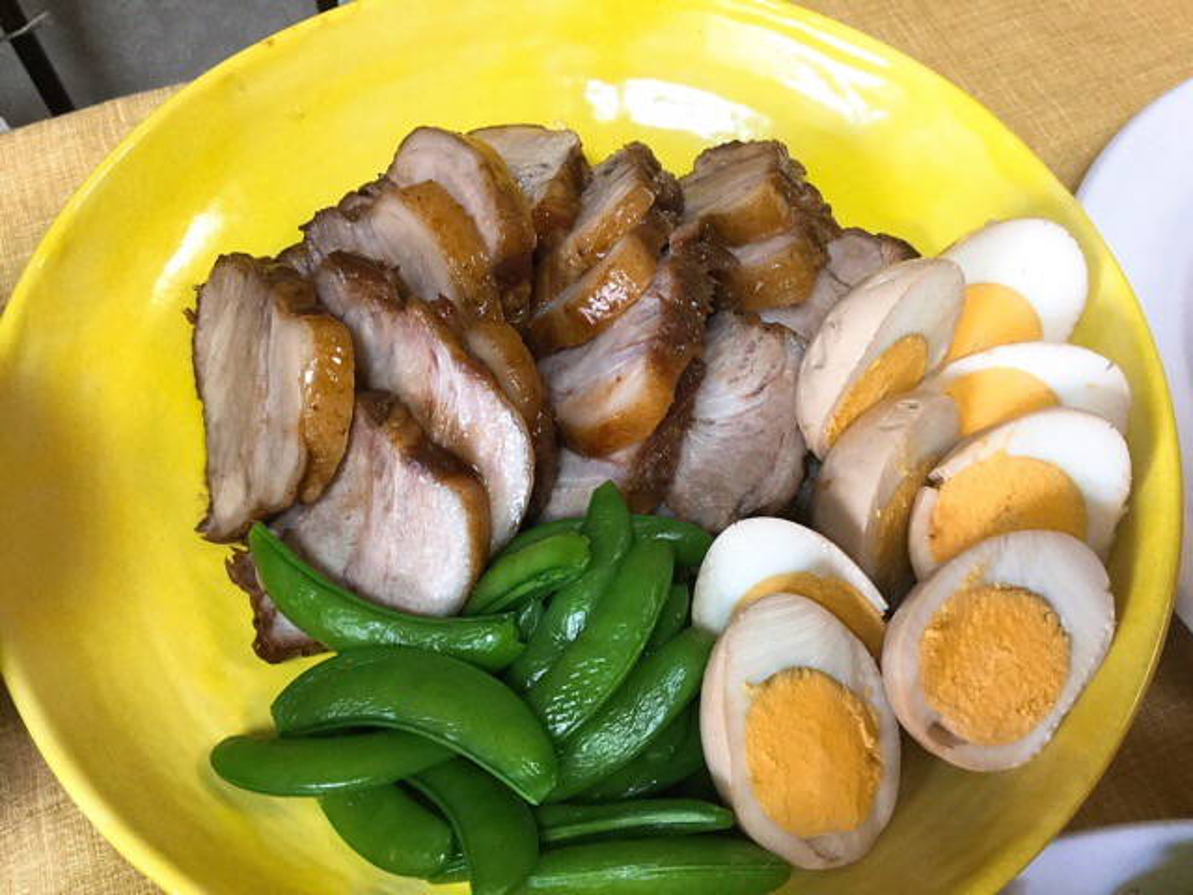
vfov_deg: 45.4
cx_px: 596
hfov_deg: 58.4
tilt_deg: -62.0
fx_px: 1068
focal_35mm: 31
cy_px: 448
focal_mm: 3.3
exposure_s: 1/30
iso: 100
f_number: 2.4
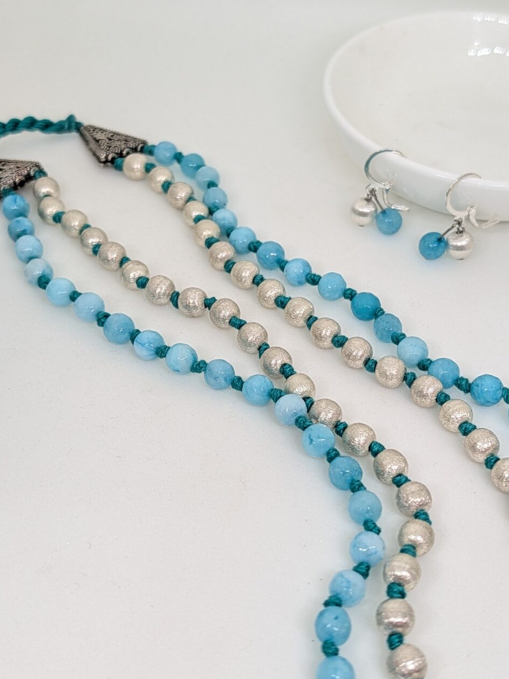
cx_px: 252
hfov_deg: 29.7
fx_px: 961
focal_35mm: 49
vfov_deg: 38.9
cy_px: 351
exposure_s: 1/41.9
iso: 30
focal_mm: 6.9
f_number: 1.68
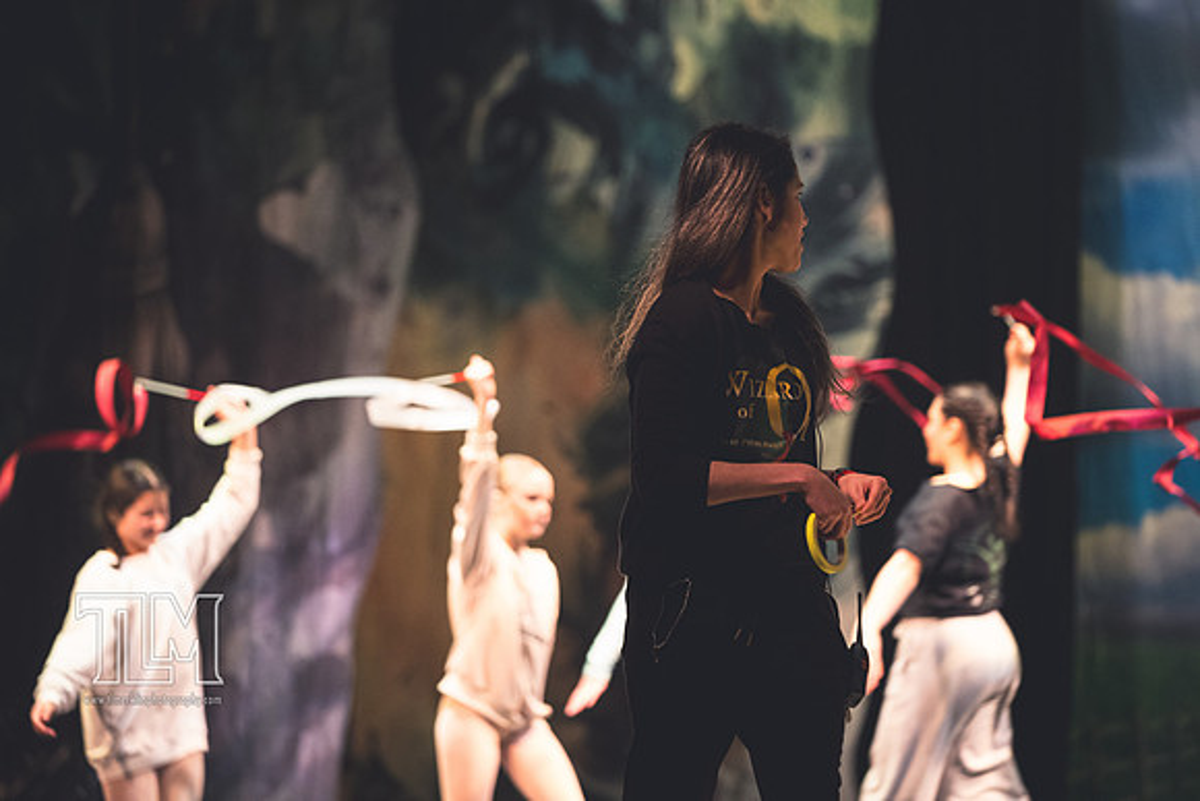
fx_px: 4501
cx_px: 600
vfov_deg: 10.2
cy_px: 400
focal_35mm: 135
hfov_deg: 15.2
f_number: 2.8
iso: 5600
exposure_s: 1/250
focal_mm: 135
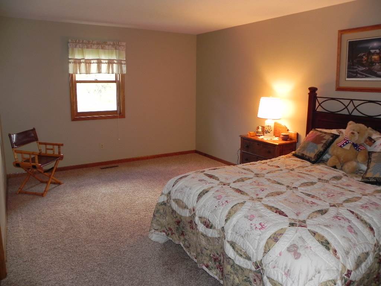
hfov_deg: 67.3
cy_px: 143
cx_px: 190
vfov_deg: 53.1
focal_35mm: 26
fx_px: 286
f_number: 2.8
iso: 200
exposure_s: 1/30
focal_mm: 4.6
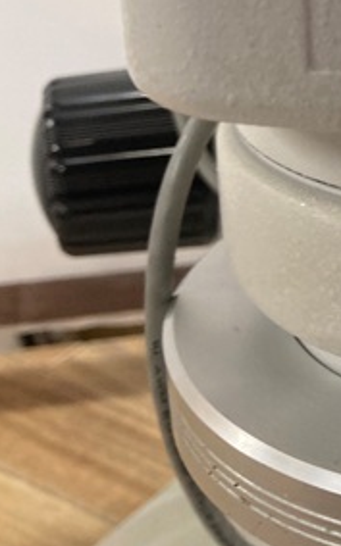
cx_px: 547
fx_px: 998
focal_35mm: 67
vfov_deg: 30.2
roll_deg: -3.3
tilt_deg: -20.9
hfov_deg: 17.1
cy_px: 146
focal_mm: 3.99
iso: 125
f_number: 1.8
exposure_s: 1/60
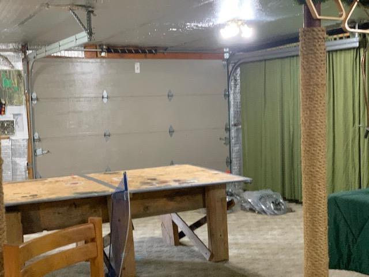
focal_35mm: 52
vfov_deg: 28.0
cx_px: 184
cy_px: 138
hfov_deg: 36.8
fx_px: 554
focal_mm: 6
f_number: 2.4
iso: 500
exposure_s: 1/54
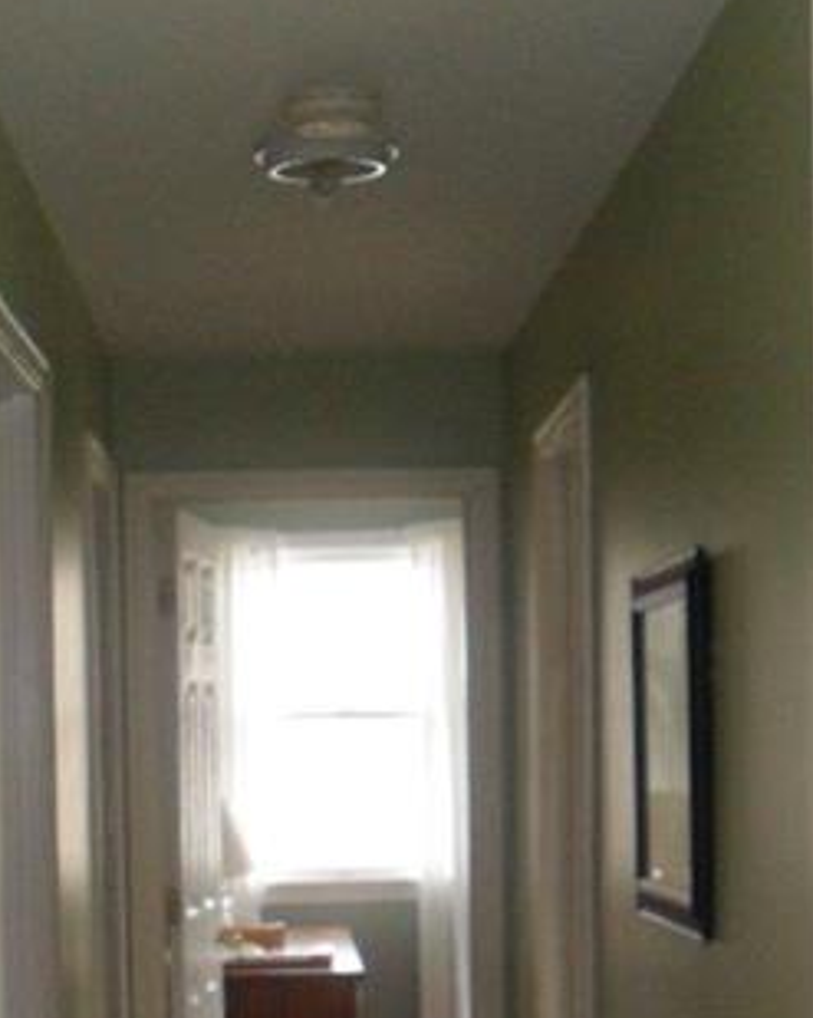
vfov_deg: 21.8
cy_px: 965
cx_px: 355
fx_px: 2558
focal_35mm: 85
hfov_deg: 18.1
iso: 200
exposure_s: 1/45
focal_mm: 6.3
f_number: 3
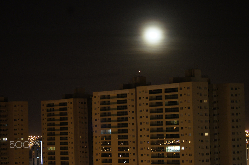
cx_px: 124
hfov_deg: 18.2
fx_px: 777
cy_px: 82
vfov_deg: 12.1
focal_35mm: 112
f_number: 4.5
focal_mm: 75
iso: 1600
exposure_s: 1/3
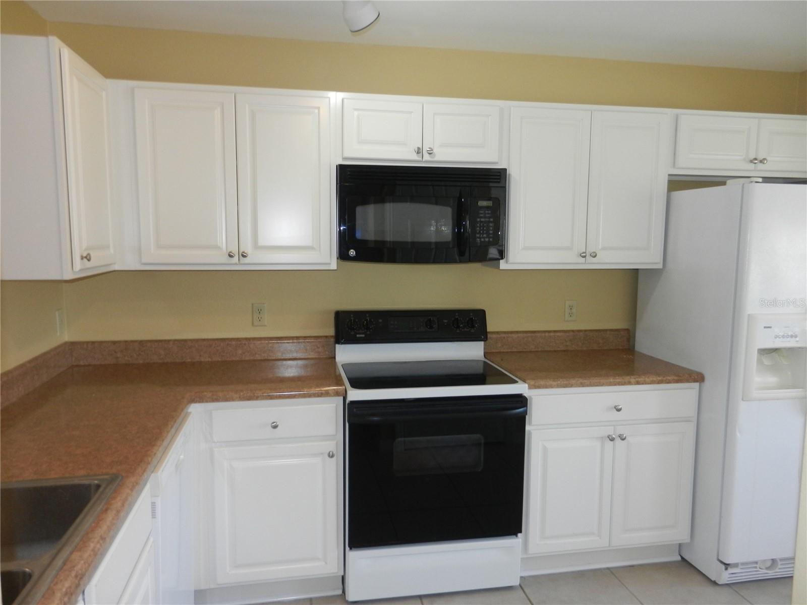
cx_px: 404
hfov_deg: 69.4
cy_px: 302
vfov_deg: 54.9
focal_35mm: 25
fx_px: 583
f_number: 3.5
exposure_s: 1/30
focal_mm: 4.5
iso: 200
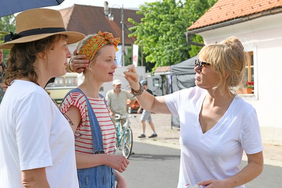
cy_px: 94
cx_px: 141
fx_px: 548
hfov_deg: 28.8
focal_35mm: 70
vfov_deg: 19.5
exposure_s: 1/160
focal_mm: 70
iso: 160
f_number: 9
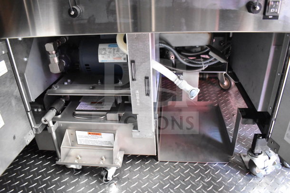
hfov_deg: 67.4
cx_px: 145
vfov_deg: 48.0
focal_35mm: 27
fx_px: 218
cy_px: 96
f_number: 4
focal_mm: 18
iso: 6400
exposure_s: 1/60
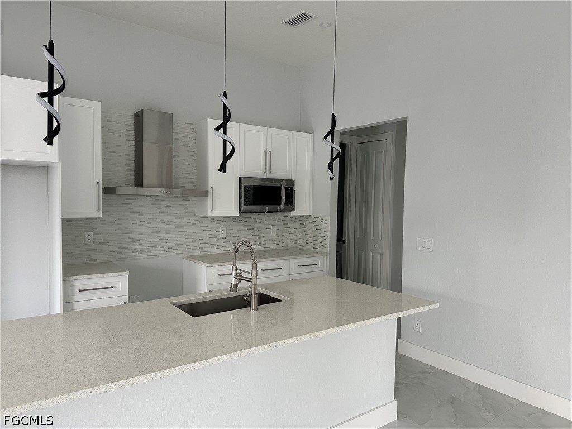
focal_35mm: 24
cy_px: 214
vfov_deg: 56.8
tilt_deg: -3.3
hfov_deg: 71.6
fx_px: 397
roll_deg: -1.4
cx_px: 286
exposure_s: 1/93
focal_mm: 6.86
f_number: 1.78
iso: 250
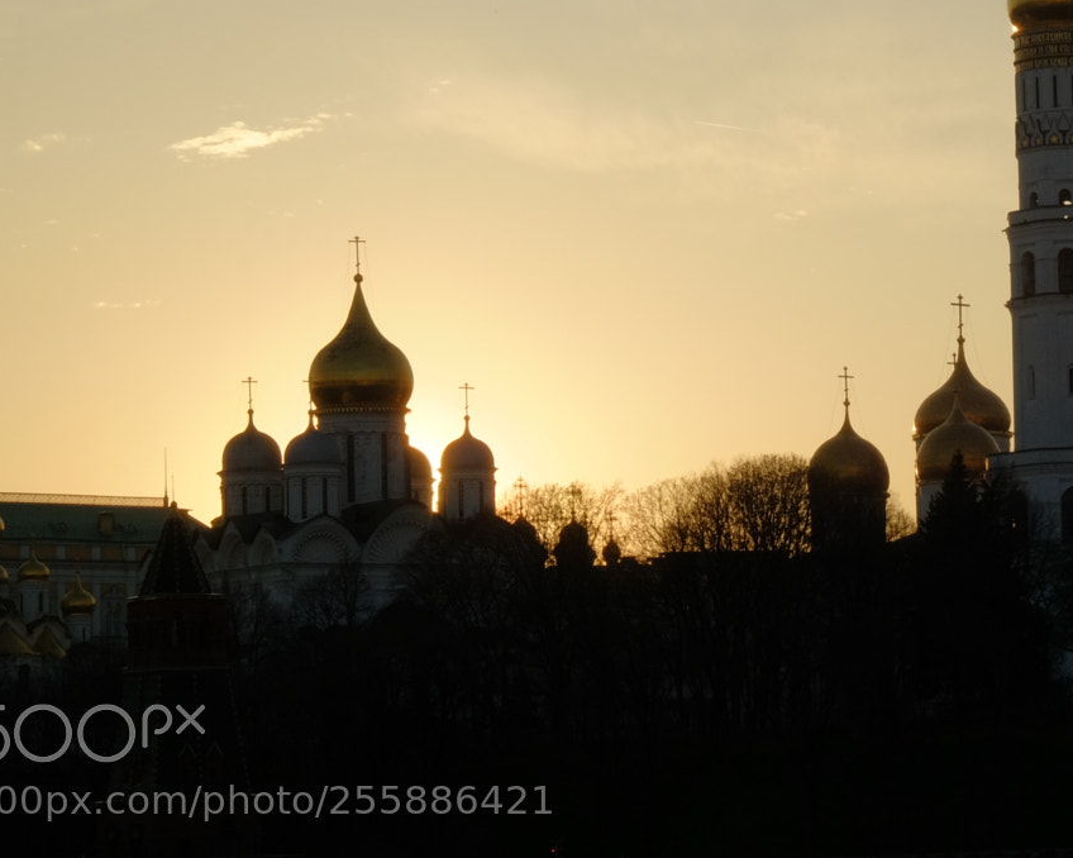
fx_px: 4667
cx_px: 903
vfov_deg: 10.5
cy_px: 225
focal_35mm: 147
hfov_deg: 13.0
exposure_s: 1/90
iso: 400
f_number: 22
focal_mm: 55
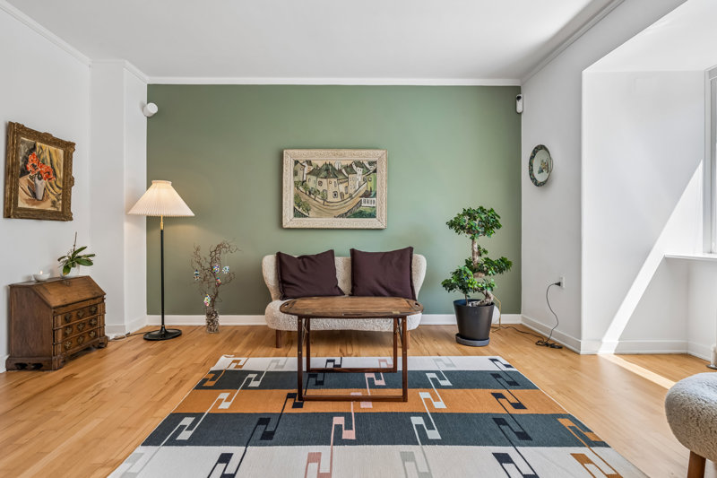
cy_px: 239
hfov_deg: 90.0
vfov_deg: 67.4
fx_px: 358
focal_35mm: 18
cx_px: 358
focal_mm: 18
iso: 160
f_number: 10
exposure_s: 1/25
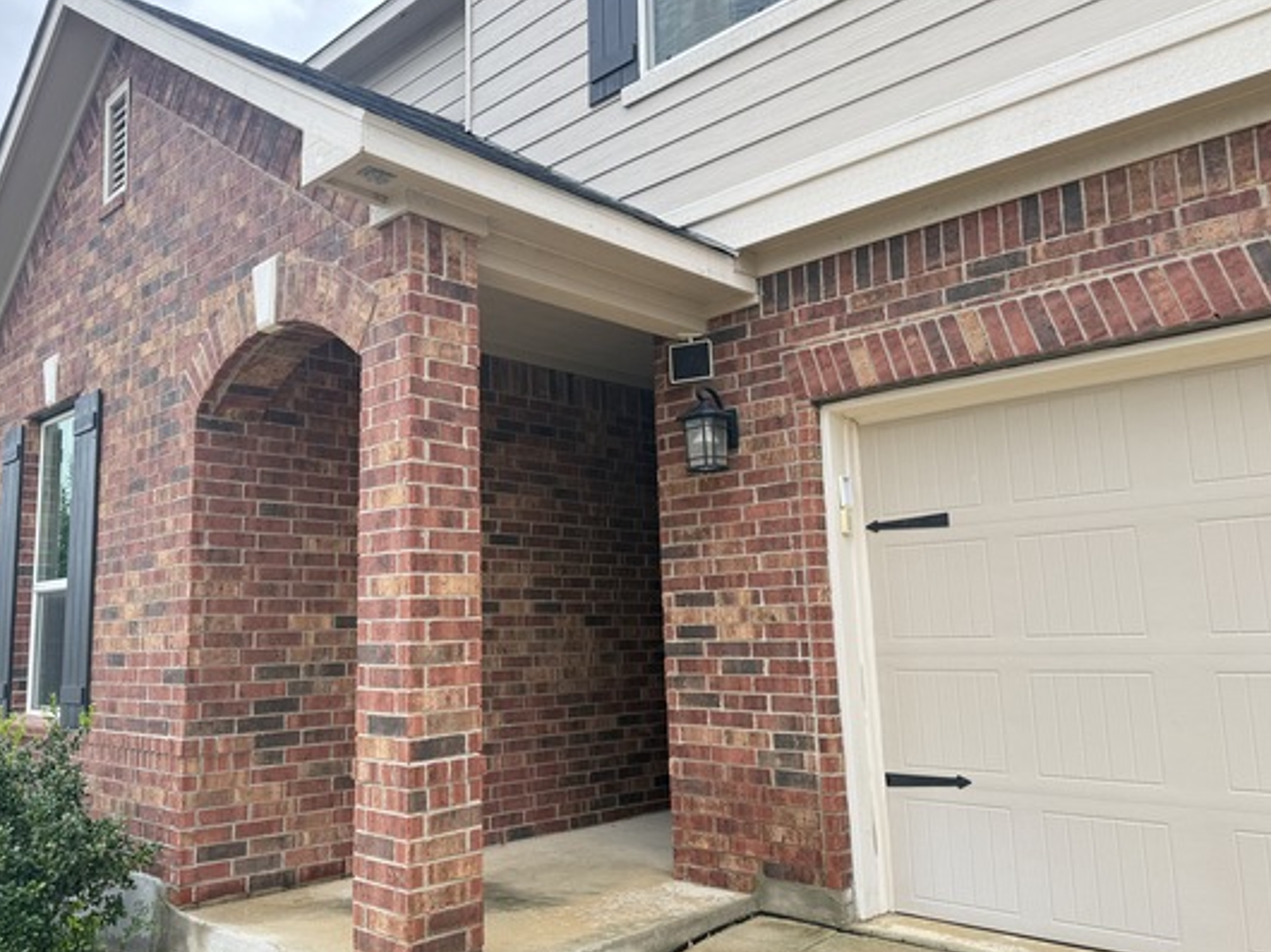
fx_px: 1064
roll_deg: +1.1
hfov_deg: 61.5
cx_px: 554
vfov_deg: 48.2
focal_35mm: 29
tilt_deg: +9.6
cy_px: 465
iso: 80
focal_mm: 6.76
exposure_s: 1/517
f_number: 1.78
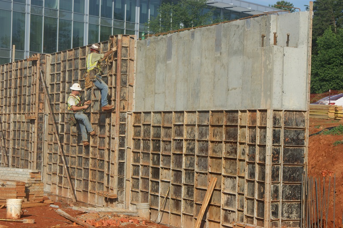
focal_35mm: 90
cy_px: 114
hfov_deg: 22.6
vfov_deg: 15.2
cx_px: 172
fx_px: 857
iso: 100
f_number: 13
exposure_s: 1/160
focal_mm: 60
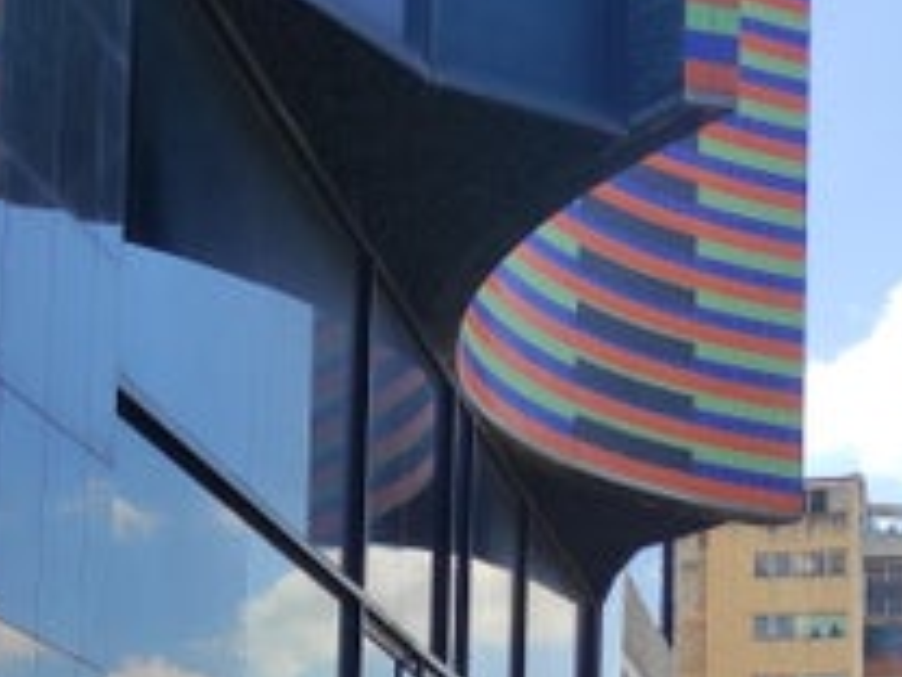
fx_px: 2006
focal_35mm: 77
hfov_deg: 25.0
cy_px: 825
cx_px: 217
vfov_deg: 18.1
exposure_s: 1/1407
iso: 100
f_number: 1.89
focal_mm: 5.43
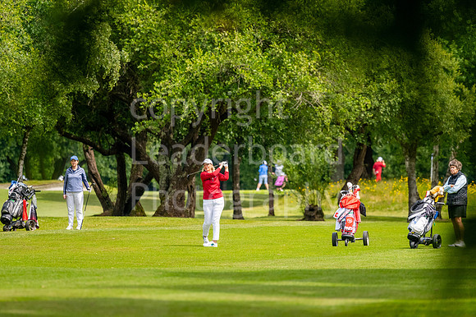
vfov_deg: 3.1
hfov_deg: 4.6
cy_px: 158
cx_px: 238
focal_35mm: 450
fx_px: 5946
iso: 500
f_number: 4
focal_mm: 300
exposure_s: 1/2500
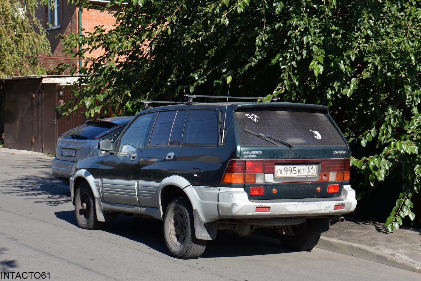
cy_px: 140
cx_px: 210
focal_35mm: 66
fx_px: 772
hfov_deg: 30.5
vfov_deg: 20.6
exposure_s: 1/250
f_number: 8
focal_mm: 44
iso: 180
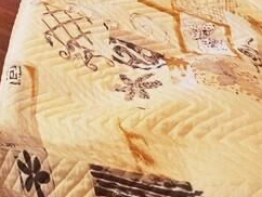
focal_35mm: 55
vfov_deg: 17.5
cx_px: -227
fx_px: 417
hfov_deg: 21.0
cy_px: -211
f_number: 1.9
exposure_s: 1/411
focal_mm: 2.2
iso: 40
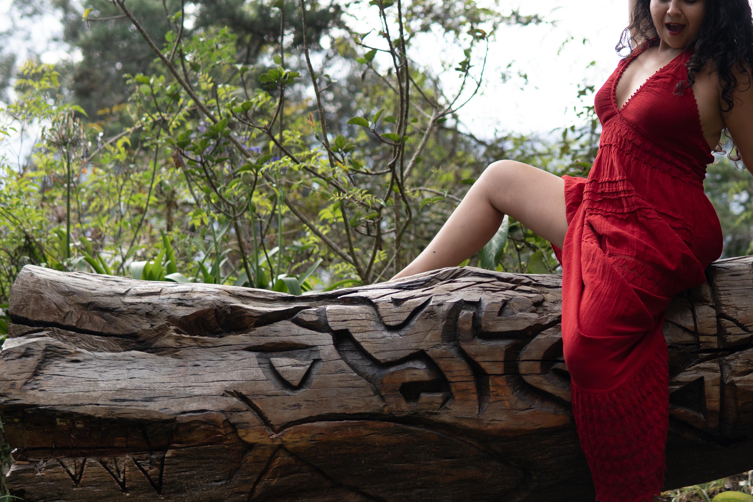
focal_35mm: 70
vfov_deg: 19.4
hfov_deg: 28.6
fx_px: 1464
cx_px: 523
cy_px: 192
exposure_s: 1/800
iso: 100
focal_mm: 30
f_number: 2
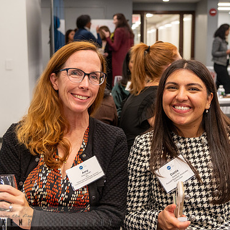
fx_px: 383
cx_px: 131
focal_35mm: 51
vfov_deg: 33.4
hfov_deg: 33.3
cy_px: 104
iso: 1600
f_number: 4
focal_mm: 34
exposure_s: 1/125
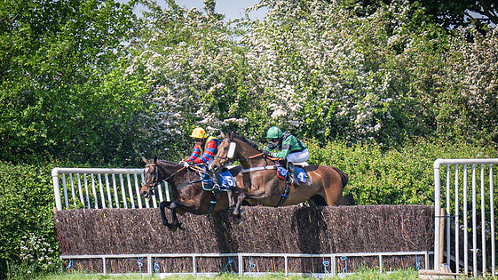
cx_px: 305
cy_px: 232
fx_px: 11114
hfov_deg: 2.6
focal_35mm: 842
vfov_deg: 1.4
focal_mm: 200
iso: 400
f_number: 5
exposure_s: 1/2000
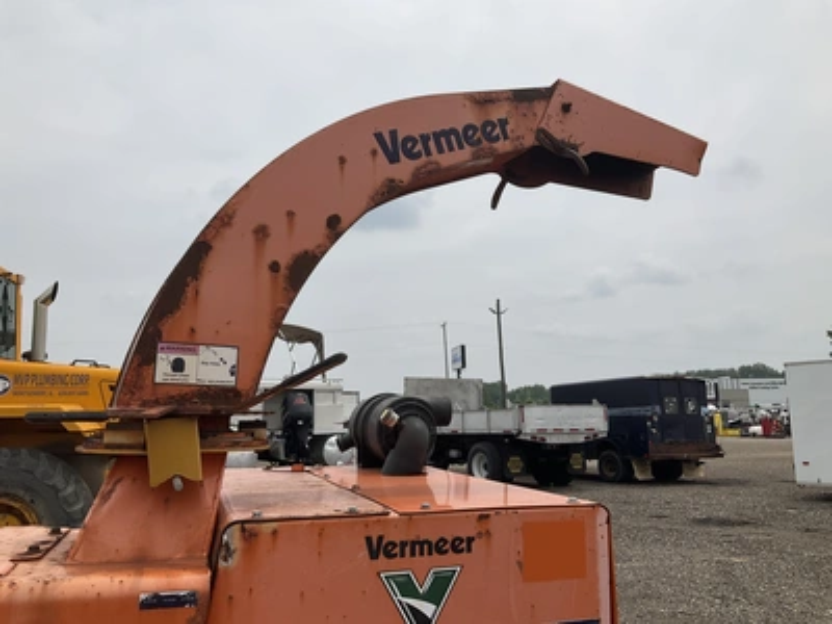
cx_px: 416
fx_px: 697
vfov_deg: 48.2
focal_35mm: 29
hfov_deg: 61.7
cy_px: 312
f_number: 1.8
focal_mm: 3
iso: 25
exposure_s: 1/3534
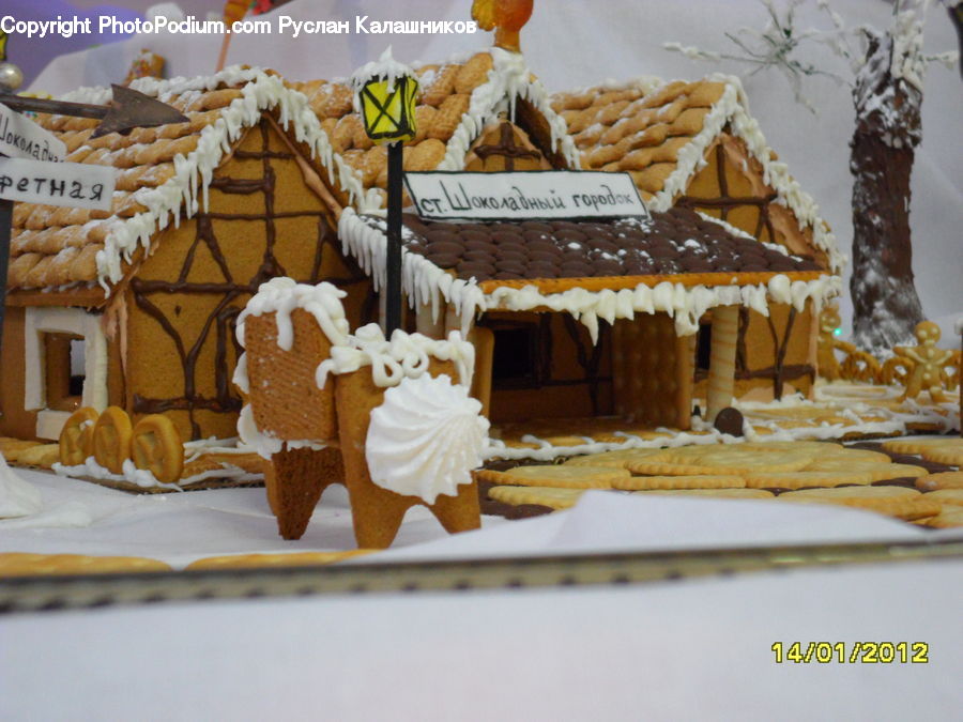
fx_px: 2059
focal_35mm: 74
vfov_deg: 19.9
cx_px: 482
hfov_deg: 26.3
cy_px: 361
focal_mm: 13.2
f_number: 3.9
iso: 400
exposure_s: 1/15
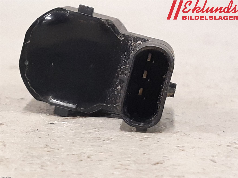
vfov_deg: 53.1
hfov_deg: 67.3
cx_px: 119
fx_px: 179
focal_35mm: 26
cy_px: 89
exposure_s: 1/50
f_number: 1.7
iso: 320
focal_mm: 3.93
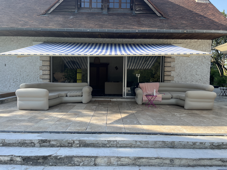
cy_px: 85
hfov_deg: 67.3
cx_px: 114
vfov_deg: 53.1
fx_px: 170
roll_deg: +0.3
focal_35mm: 26
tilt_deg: -3.4
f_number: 1.6
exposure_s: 1/1175
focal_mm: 5.1
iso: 50
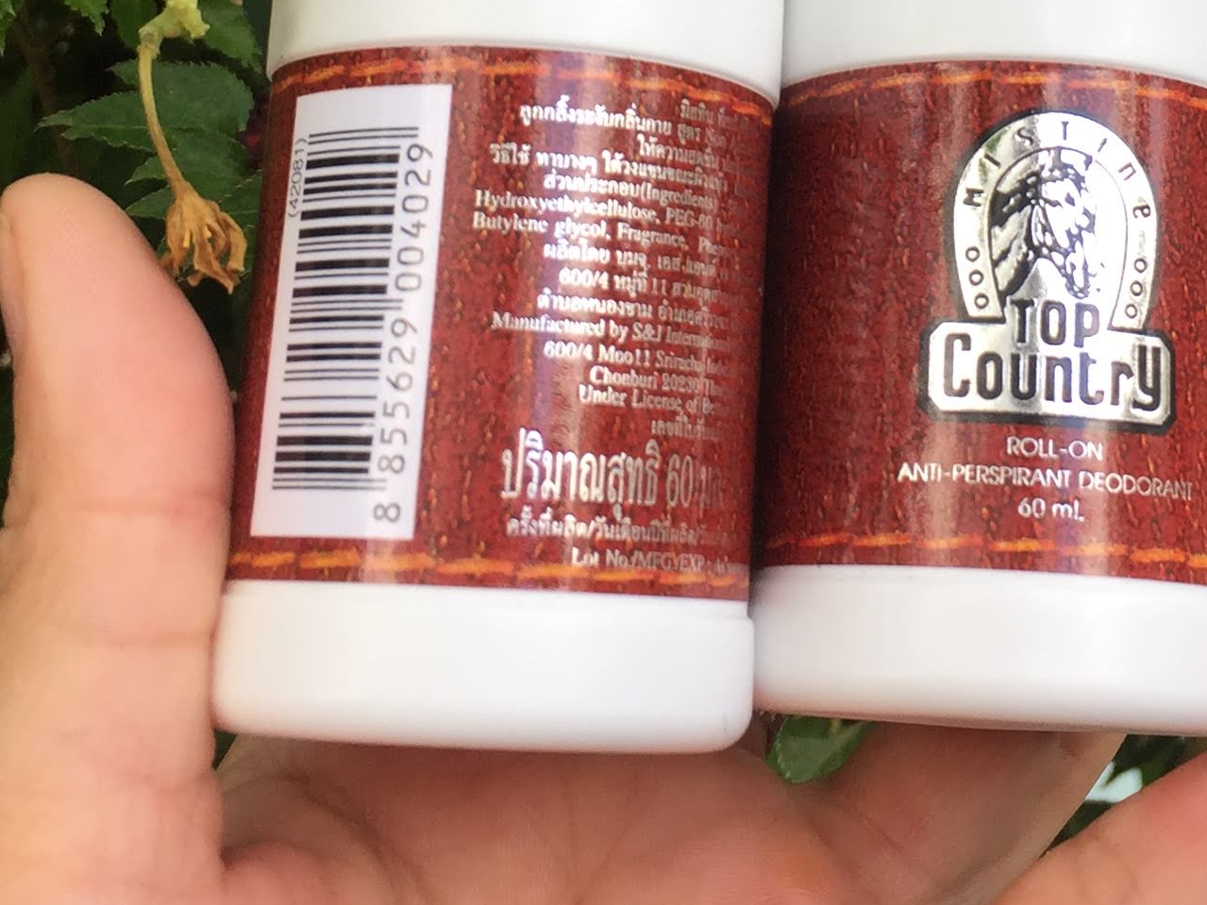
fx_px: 2580
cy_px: -209
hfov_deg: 26.2
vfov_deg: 18.7
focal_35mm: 74
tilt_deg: -1.2
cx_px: 806
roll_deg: +1.1
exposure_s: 1/143
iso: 32
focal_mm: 4.15
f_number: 2.2
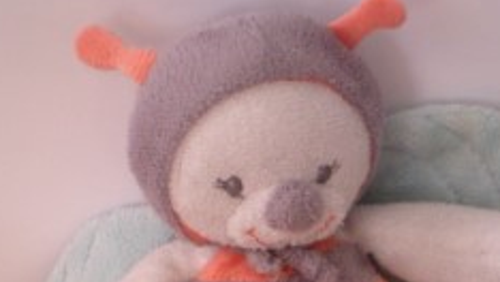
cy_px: 331
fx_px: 1221
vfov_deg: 12.9
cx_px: 299
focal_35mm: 92
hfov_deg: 23.1
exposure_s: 1/59.5
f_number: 3.1
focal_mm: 6.3
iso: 80
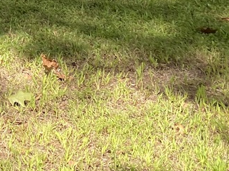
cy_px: -150
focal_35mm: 115
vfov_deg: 11.8
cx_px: -227
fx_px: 760
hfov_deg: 14.3
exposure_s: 1/562
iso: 32
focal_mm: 4.25
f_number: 1.8
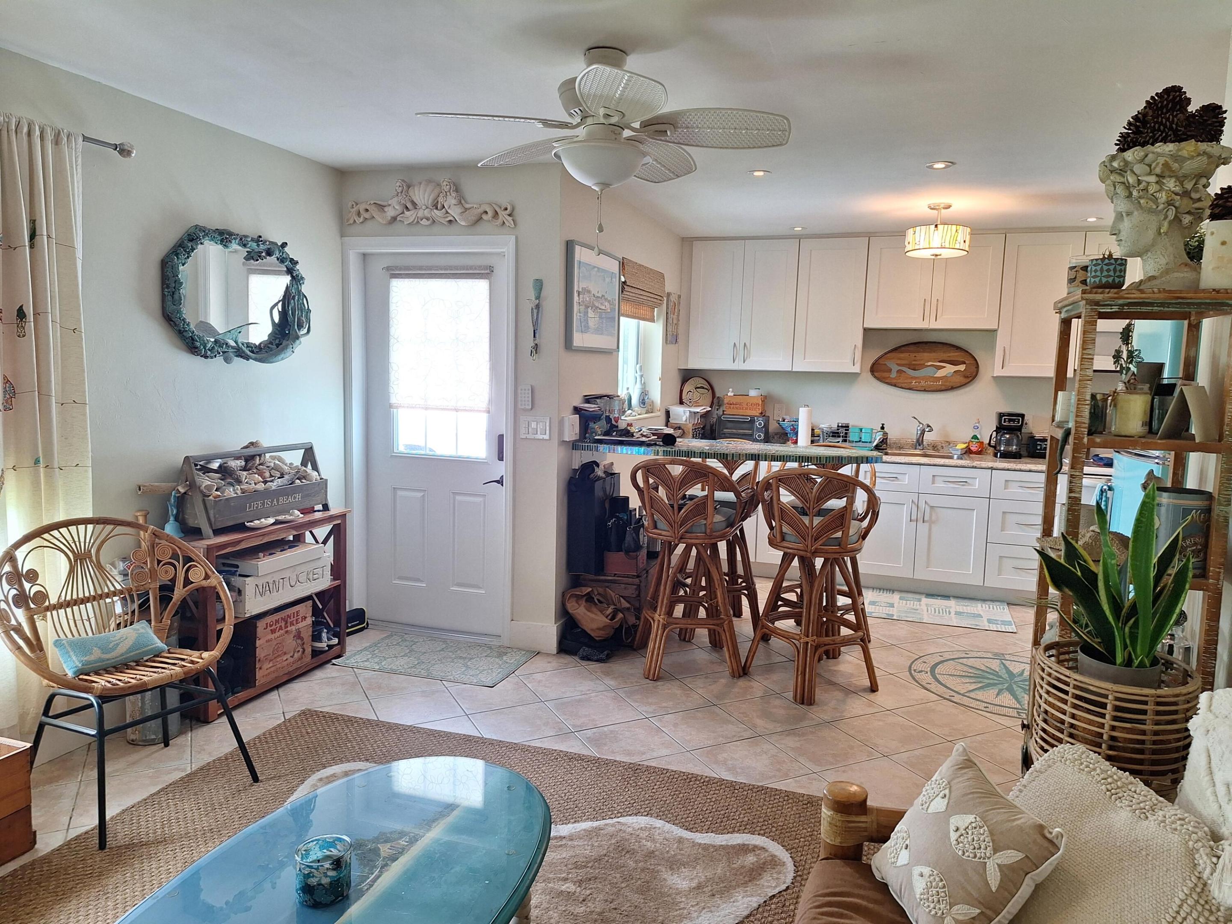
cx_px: 616
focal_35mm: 23
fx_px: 819
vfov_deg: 58.9
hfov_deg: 73.9
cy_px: 462
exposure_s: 1/60
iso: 64
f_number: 1.8
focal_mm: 5.54
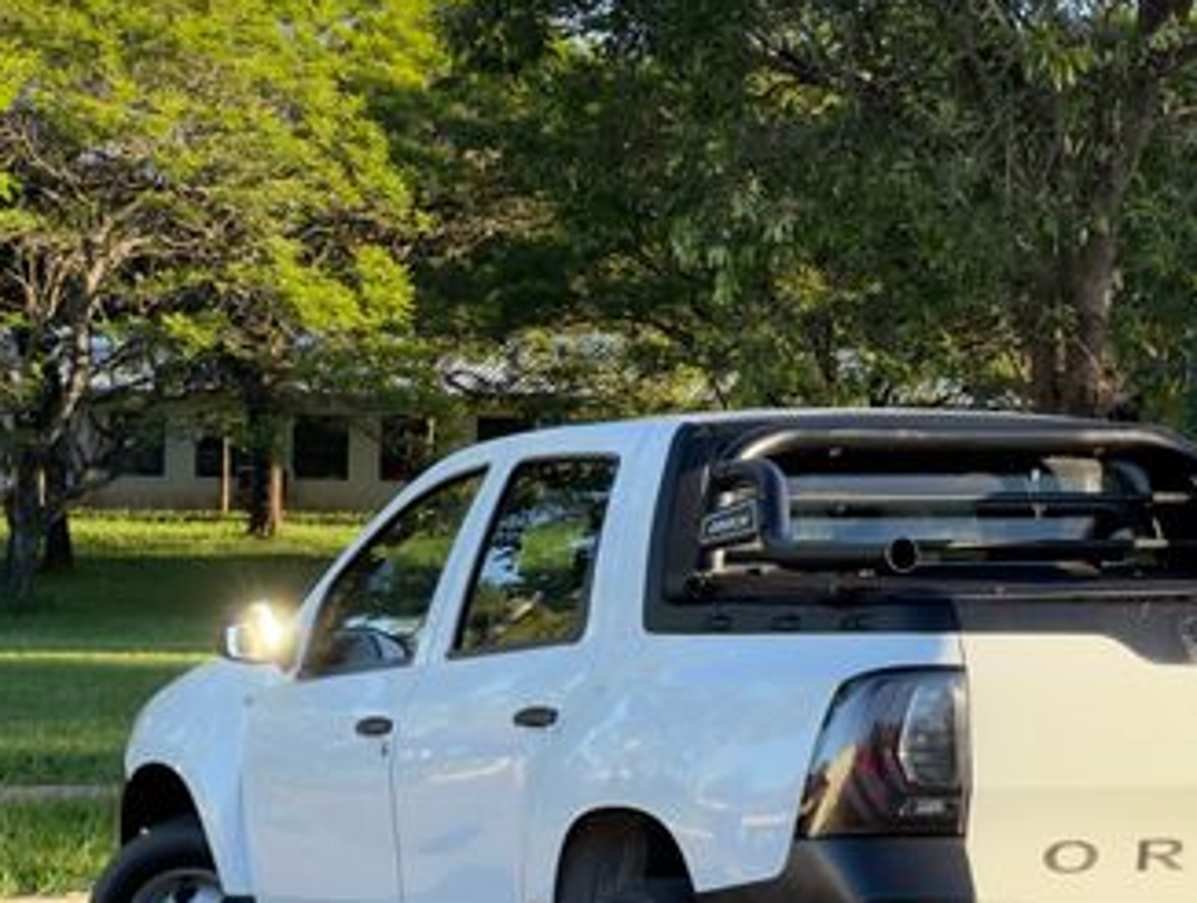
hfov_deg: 17.6
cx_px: 841
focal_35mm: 111
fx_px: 3847
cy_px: 631
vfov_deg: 13.4
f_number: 2.8
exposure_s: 1/141
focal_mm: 9
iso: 25
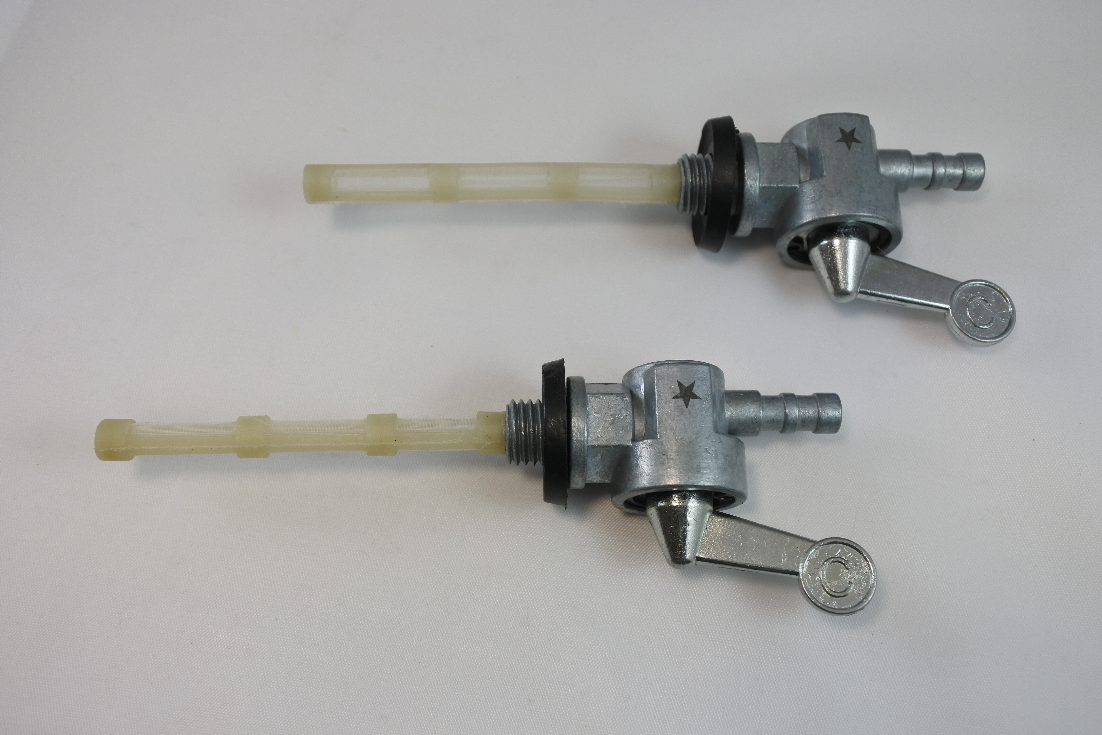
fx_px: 1010
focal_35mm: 33
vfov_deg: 40.0
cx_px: 551
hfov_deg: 57.2
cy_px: 368
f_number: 3.8
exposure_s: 1/250
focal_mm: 12.3
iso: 250
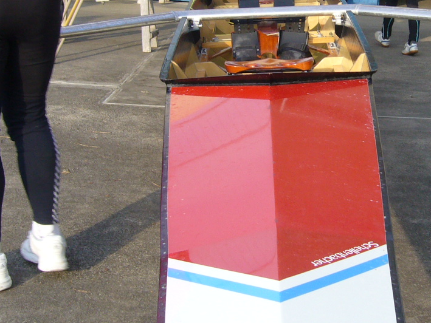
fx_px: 984
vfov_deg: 18.5
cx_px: 306
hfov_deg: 24.5
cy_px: 58
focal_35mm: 79
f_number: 5.6
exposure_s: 1/125
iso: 80
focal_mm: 5.8
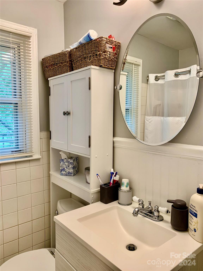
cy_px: 136
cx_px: 102
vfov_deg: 67.3
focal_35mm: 26
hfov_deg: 53.1
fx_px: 203
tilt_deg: -4.4
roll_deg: -0.2
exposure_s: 1/60
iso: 80
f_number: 1.8
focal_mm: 4.25
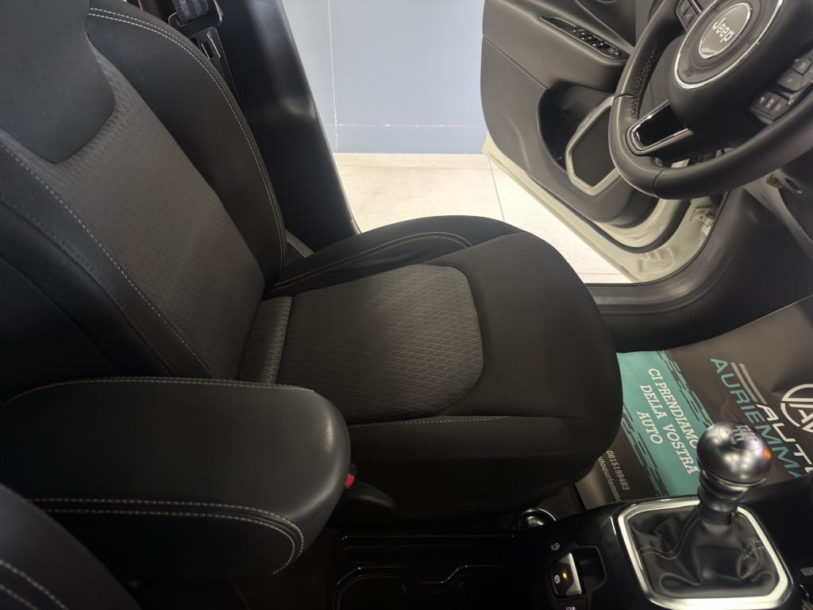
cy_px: 305
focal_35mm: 24
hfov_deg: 71.6
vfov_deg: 56.8
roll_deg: -1.9
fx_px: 564
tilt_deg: -36.3
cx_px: 406
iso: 640
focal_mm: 6.76
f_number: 1.78
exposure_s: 1/25
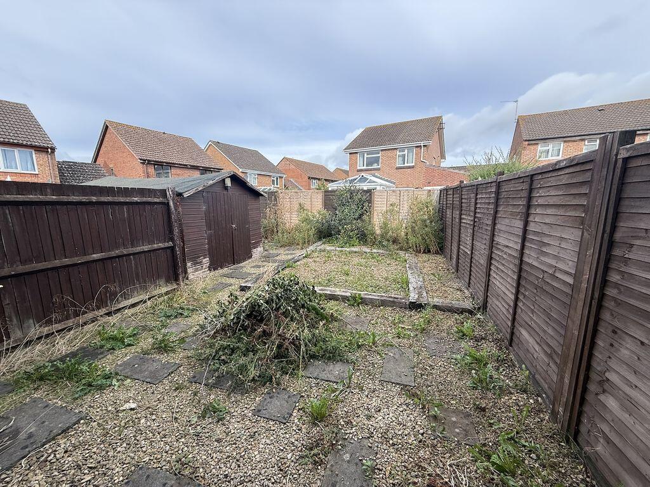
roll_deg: -0.3
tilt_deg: -8.1
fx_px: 263
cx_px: 325
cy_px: 244
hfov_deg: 102.1
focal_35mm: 14
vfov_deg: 85.7
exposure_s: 1/579
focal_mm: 2.22
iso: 50
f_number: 2.2
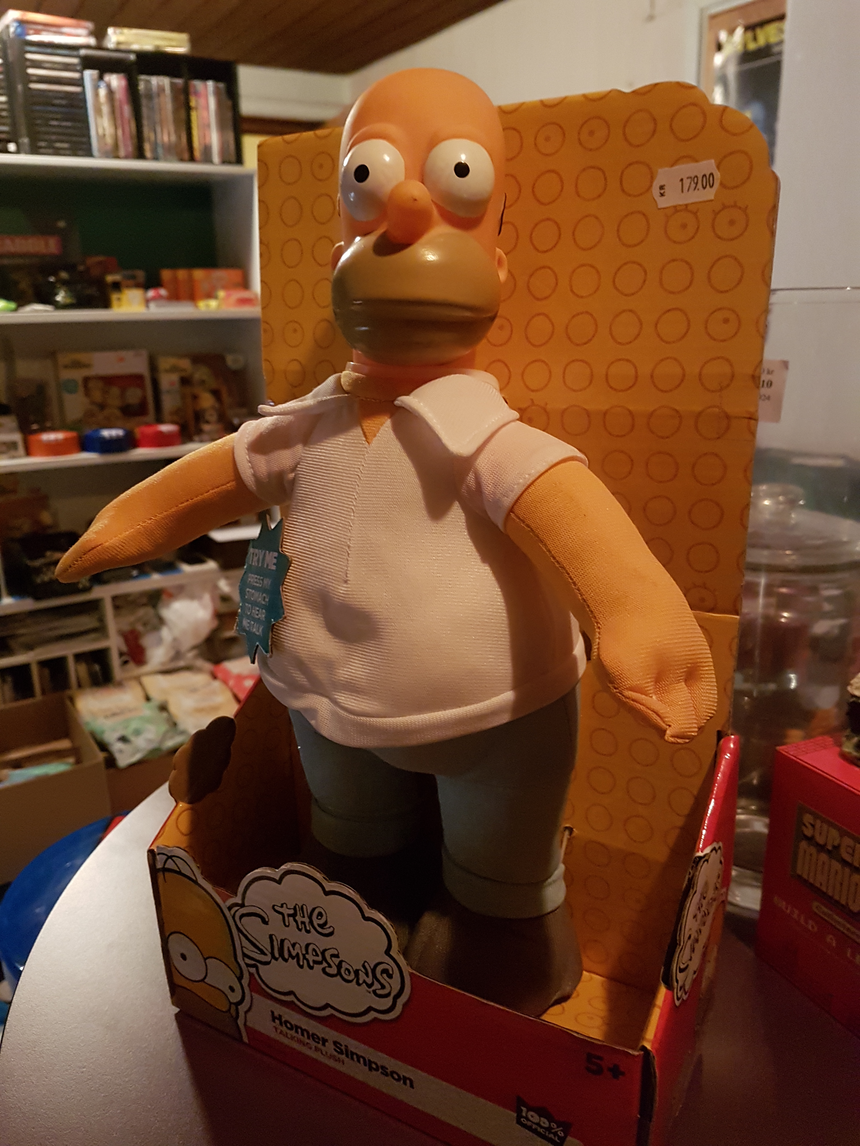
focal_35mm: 26
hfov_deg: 53.1
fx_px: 861
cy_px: 573
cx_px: 430
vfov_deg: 67.3
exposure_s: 1/10
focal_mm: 4.2
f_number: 1.7
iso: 320
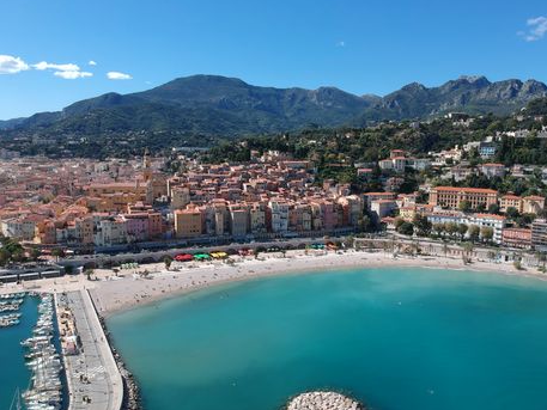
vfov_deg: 49.8
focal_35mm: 28
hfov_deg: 63.2
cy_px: 204
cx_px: 305
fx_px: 443
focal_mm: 4.49
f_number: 2.6
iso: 100
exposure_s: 1/1000
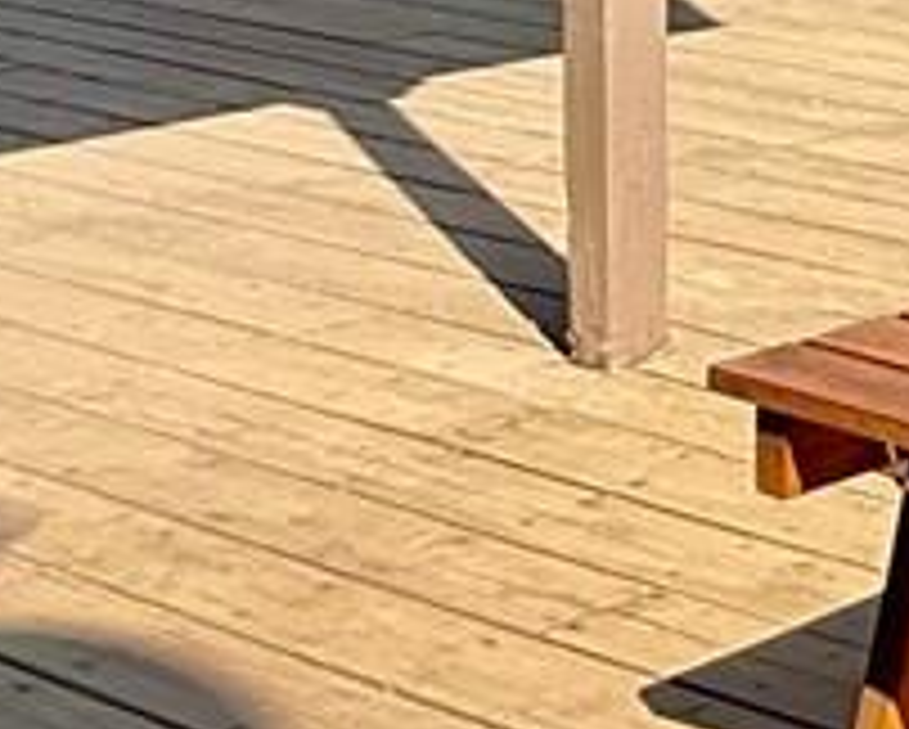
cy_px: -549
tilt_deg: +0.9
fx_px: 2908
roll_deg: -1.1
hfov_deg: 12.8
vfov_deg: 13.0
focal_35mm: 108
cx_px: 2304
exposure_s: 1/841
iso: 50
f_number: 2.2
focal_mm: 2.22
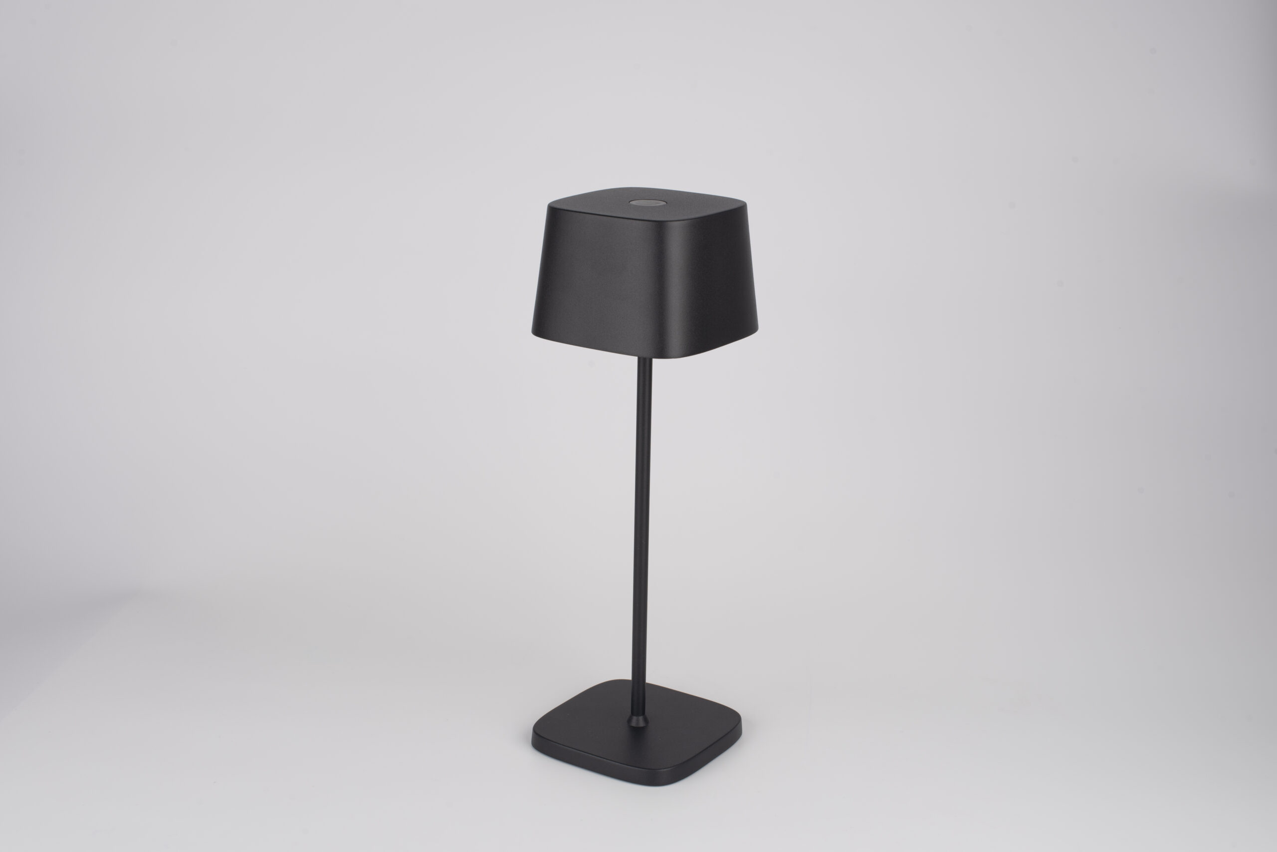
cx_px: 638
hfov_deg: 39.6
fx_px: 1774
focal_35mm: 50
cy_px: 426
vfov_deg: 27.0
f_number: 16
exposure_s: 1/100
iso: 100
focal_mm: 50
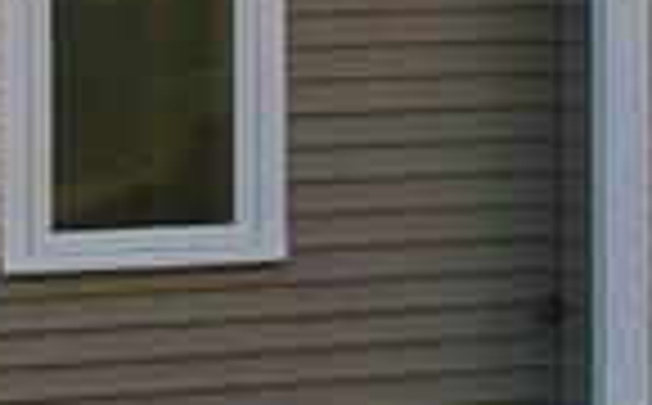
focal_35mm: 210
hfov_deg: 9.7
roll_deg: -0.5
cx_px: 1016
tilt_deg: +0.6
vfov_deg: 6.2
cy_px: -104
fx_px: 3724
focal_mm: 3.99
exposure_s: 1/1030
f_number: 1.8
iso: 20
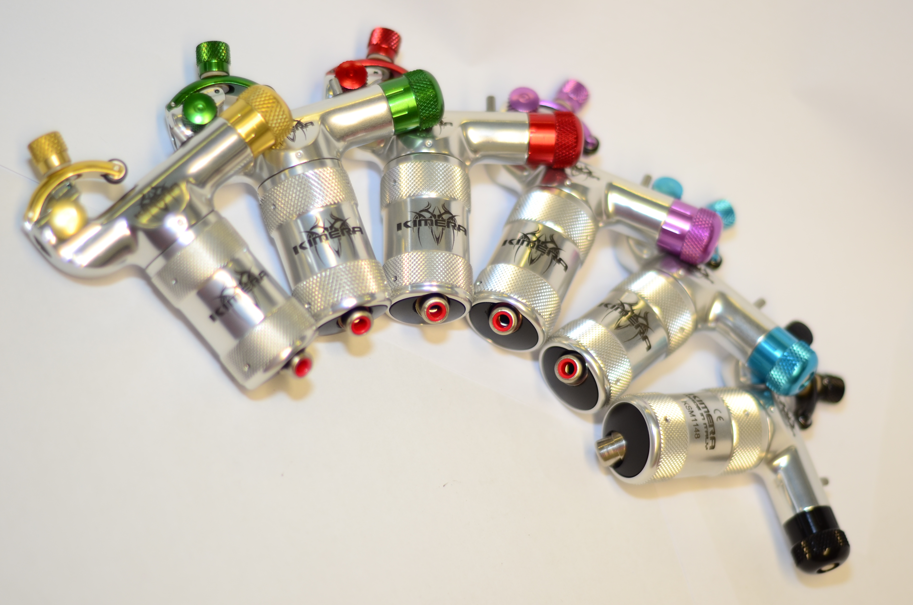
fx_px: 1898
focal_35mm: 75
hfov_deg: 27.0
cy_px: 302
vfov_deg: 18.1
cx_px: 456
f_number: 1.8
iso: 200
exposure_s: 1/250
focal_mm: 50
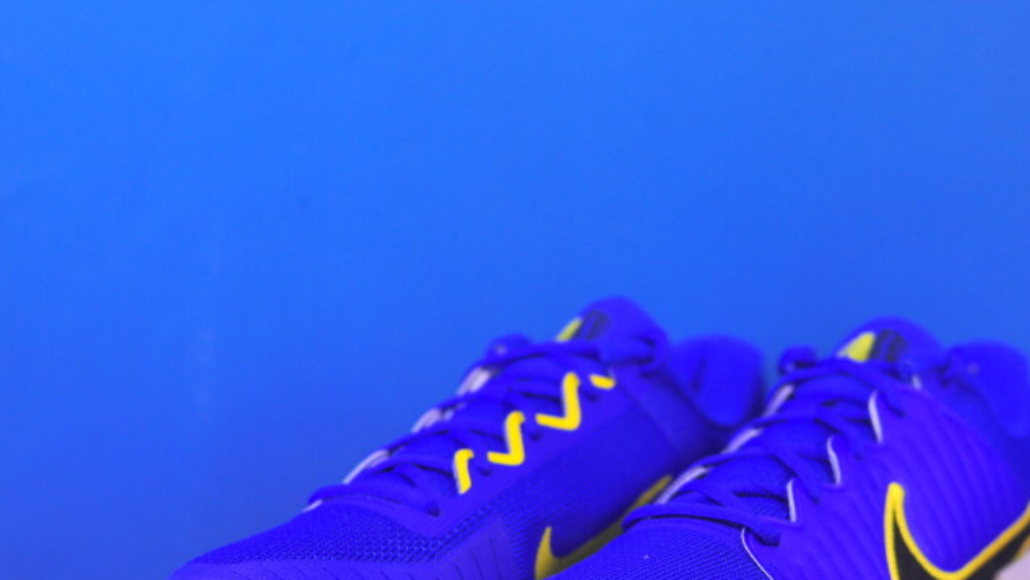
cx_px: 647
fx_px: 2705
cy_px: 386
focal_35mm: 99
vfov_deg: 12.2
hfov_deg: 21.5
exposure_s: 1/320
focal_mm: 50
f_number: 2.5
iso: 250
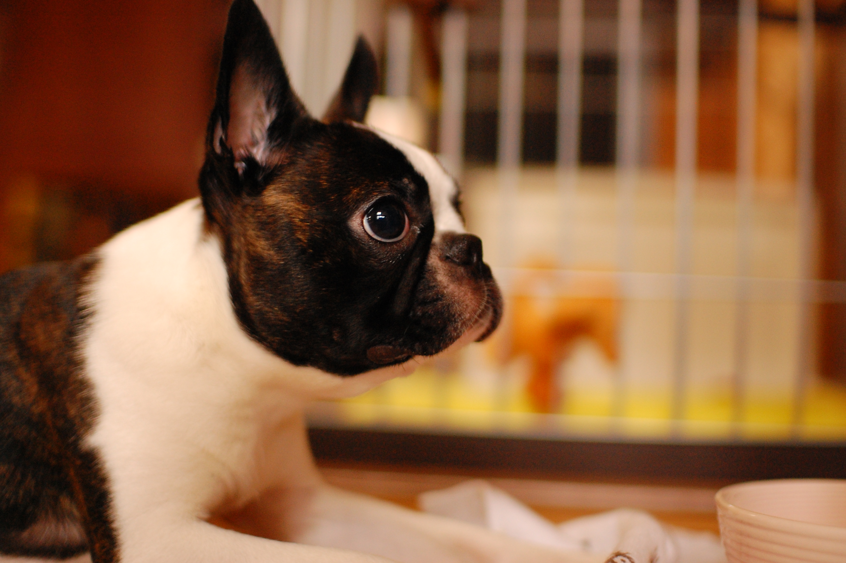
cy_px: 282
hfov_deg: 43.6
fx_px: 1057
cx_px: 423
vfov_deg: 29.8
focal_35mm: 45
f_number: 1.4
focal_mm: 30
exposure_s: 1/25
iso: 800
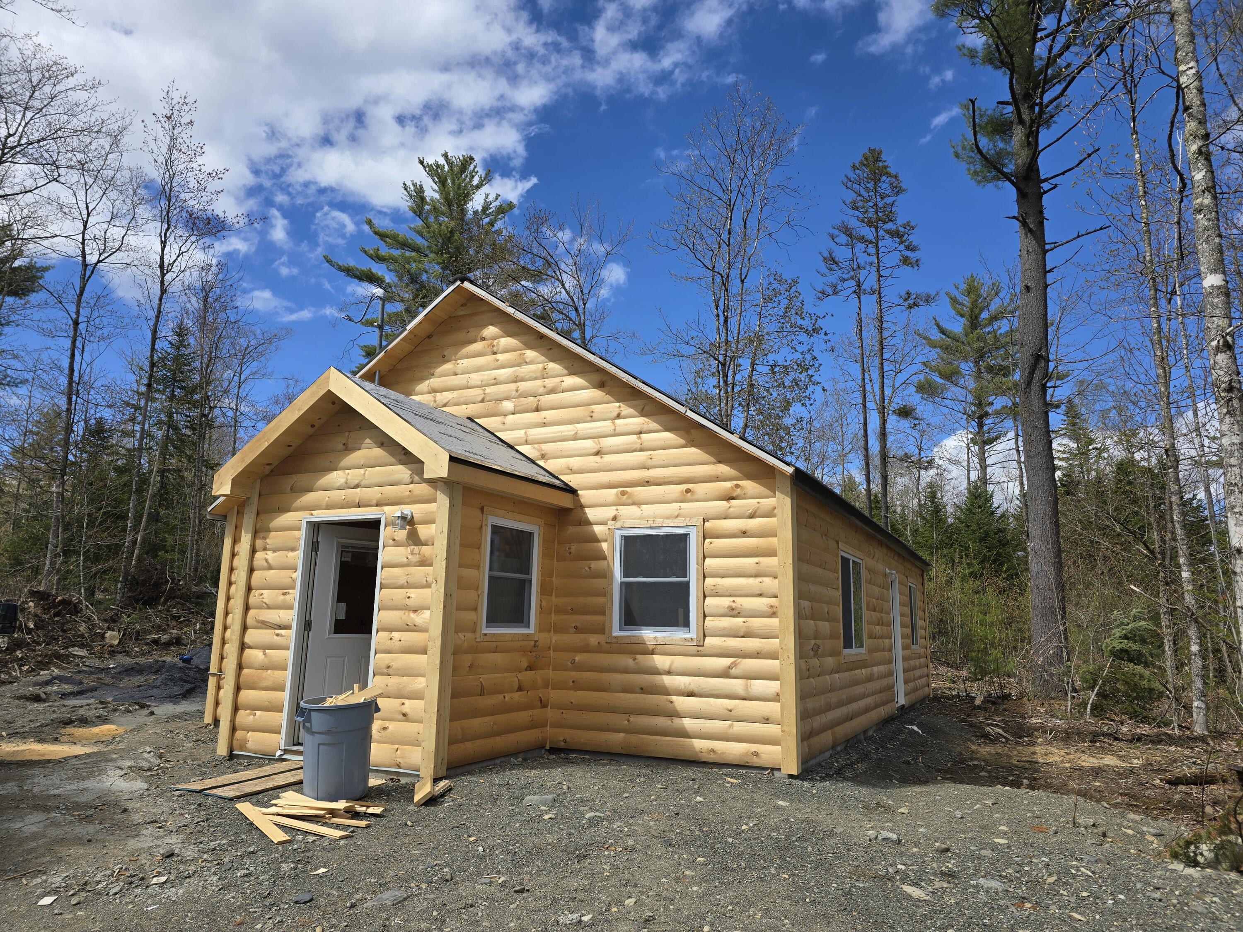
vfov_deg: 58.9
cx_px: 622
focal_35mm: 23
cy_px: 466
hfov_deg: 73.9
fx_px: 826
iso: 12
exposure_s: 1/970
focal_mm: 6.3
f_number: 1.7
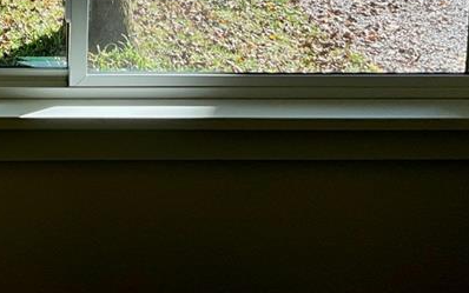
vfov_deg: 15.3
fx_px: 1010
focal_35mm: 79
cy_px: -149
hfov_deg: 25.1
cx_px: 25
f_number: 1.8
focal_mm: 3
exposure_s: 1/136
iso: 16
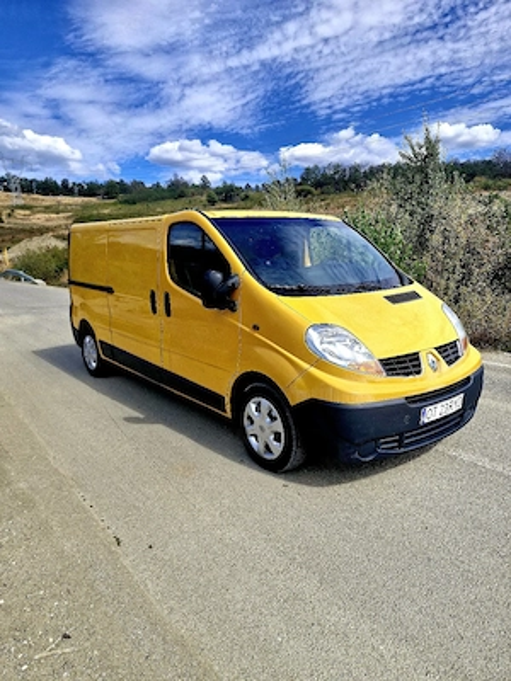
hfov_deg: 58.9
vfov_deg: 73.9
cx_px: 256
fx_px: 453
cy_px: 340
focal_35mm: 23
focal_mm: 5.54
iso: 50
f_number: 1.8
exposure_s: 1/2500
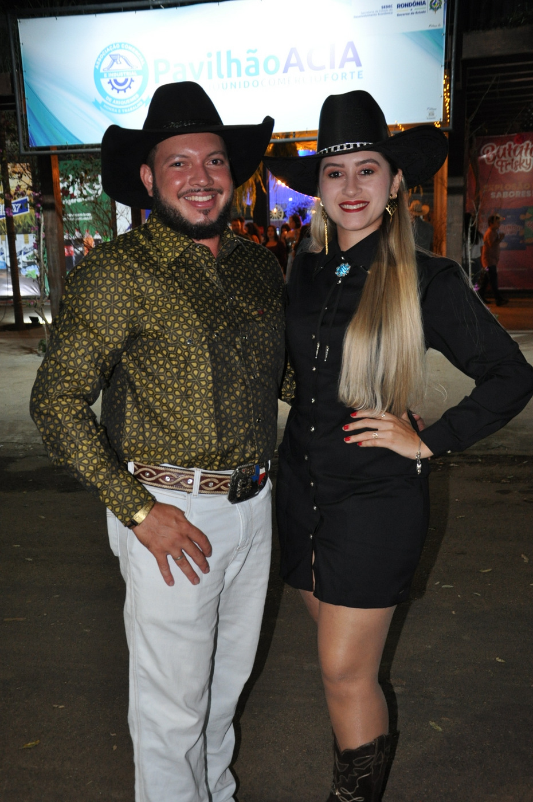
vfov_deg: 53.2
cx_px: 266
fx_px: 801
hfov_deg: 36.8
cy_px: 401
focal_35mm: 36
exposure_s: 1/60
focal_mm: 24
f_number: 4
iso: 800
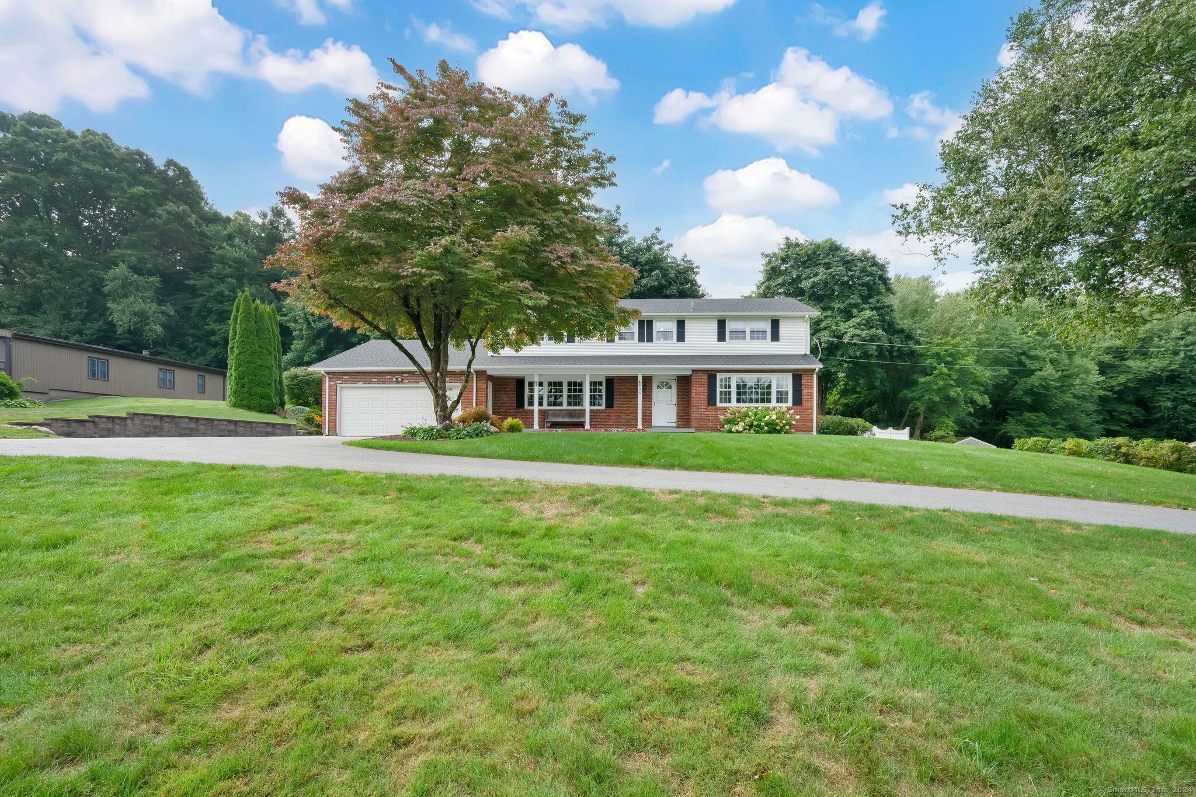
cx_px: 598
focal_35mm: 16
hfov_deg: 96.7
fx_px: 531
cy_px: 398
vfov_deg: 73.7
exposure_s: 1/500
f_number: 10
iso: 800
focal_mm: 16
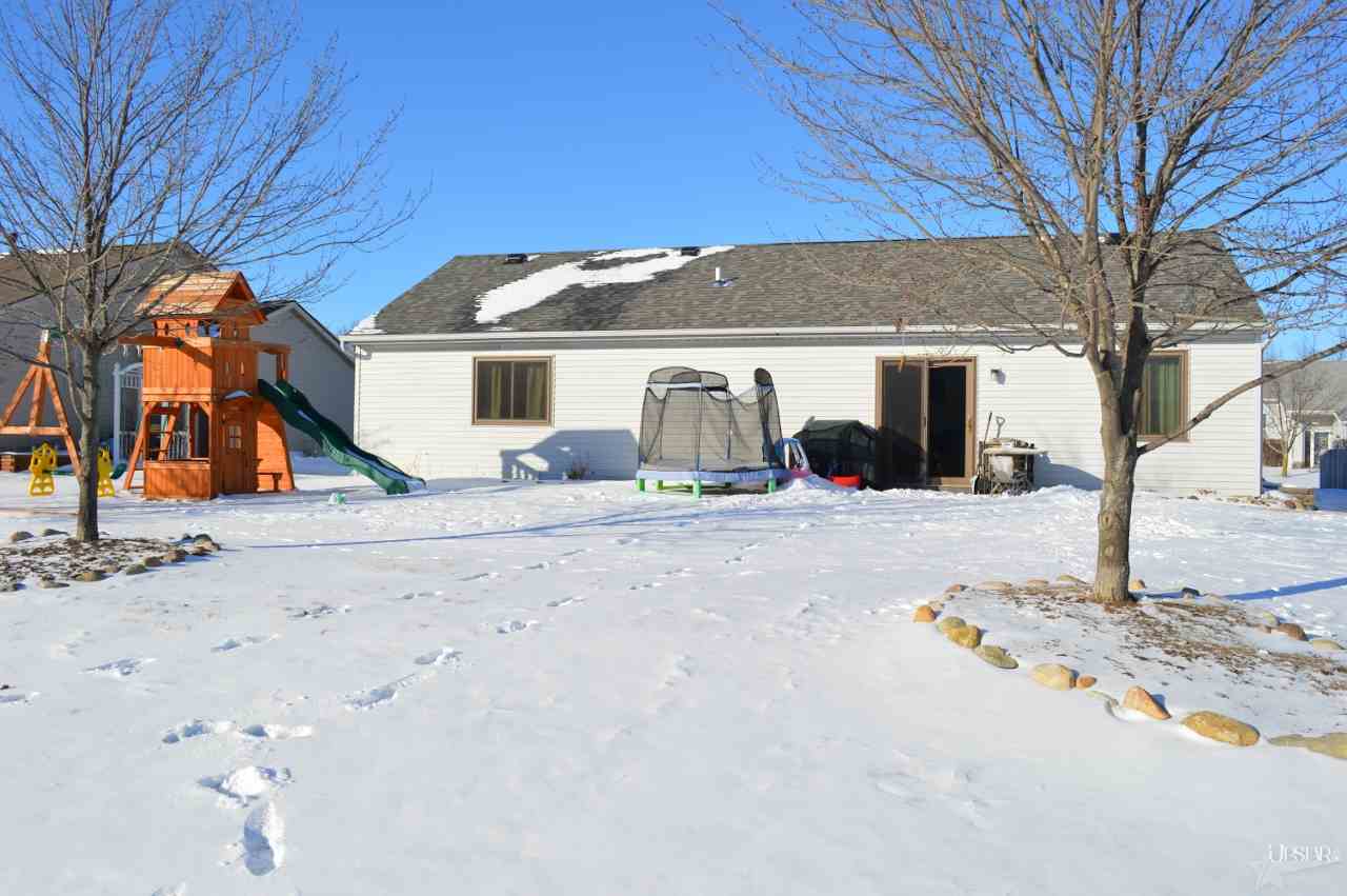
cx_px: 674
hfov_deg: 62.0
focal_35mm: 30
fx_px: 1121
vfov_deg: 43.5
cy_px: 448
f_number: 9
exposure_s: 1/320
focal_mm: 20
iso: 100
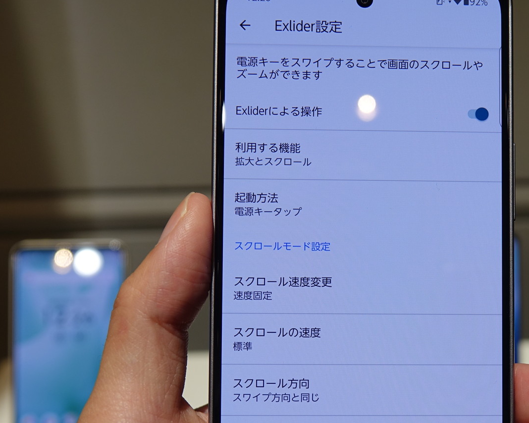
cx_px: 376
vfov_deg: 27.8
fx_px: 845
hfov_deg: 34.2
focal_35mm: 54
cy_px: 297
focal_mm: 11.77
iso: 100
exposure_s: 1/60
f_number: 2.8
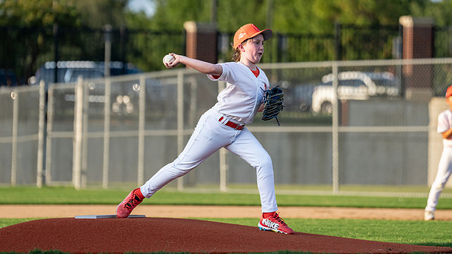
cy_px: 73
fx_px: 3008
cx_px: 228
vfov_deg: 4.8
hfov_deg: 8.6
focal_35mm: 251
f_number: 2.8
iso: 500
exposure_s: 1/4000
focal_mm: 162
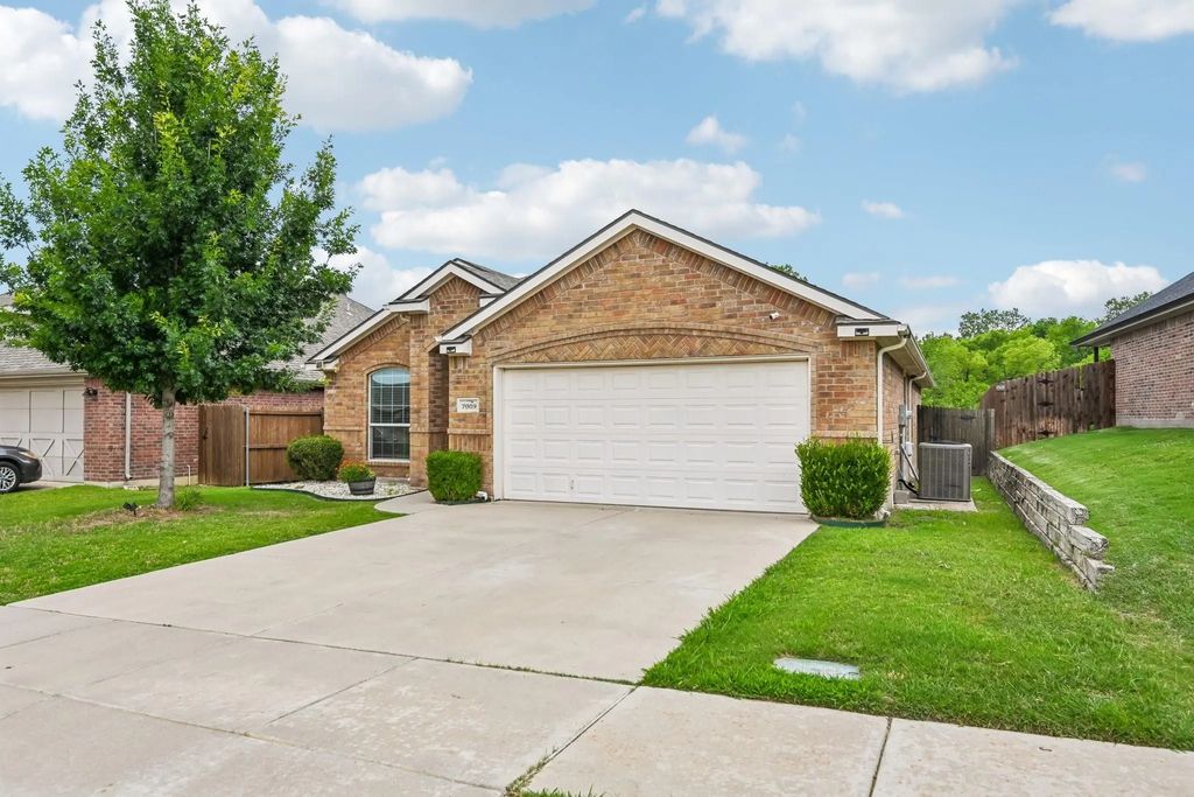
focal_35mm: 23
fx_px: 763
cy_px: 398
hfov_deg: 76.1
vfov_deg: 55.1
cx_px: 597
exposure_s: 1/640
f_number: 8
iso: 400
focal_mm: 23
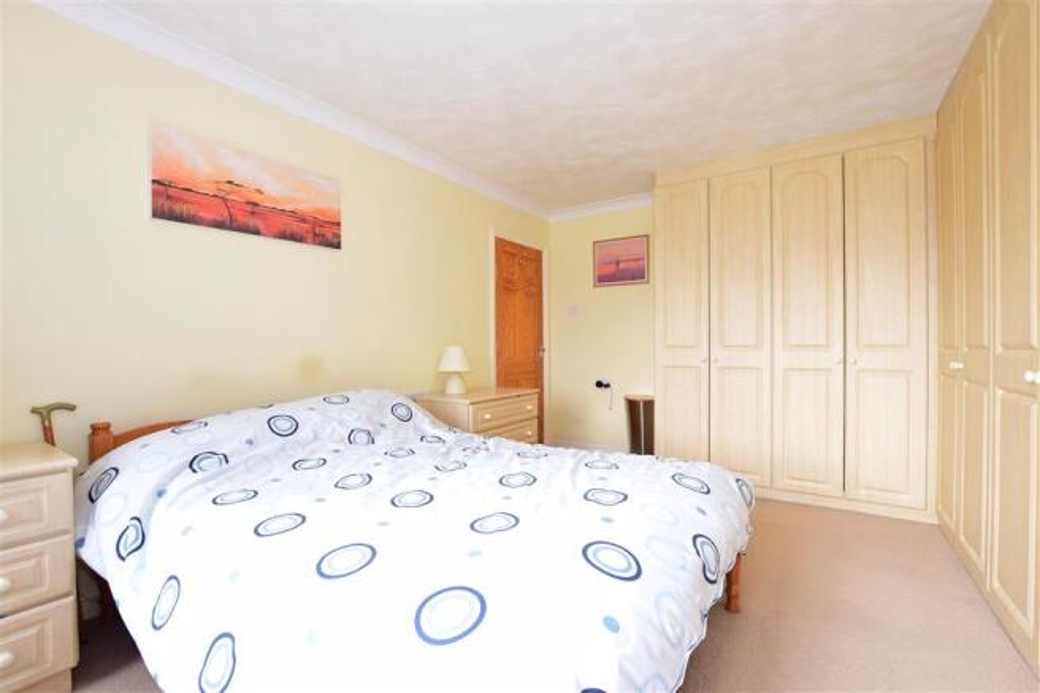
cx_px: 520
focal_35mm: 15
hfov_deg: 100.4
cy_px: 346
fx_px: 433
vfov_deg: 77.3
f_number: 8
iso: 400
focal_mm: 10
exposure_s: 1/3
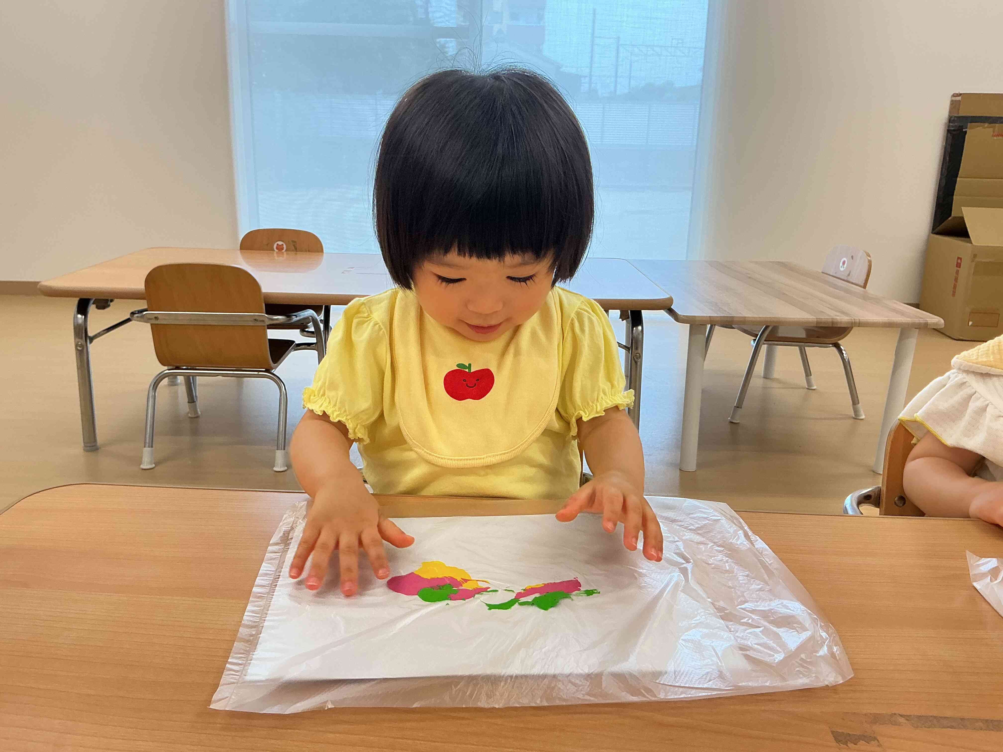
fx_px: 840
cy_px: 376
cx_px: 502
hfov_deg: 61.7
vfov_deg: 48.2
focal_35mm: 29
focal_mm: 3
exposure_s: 1/120
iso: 32
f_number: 1.8
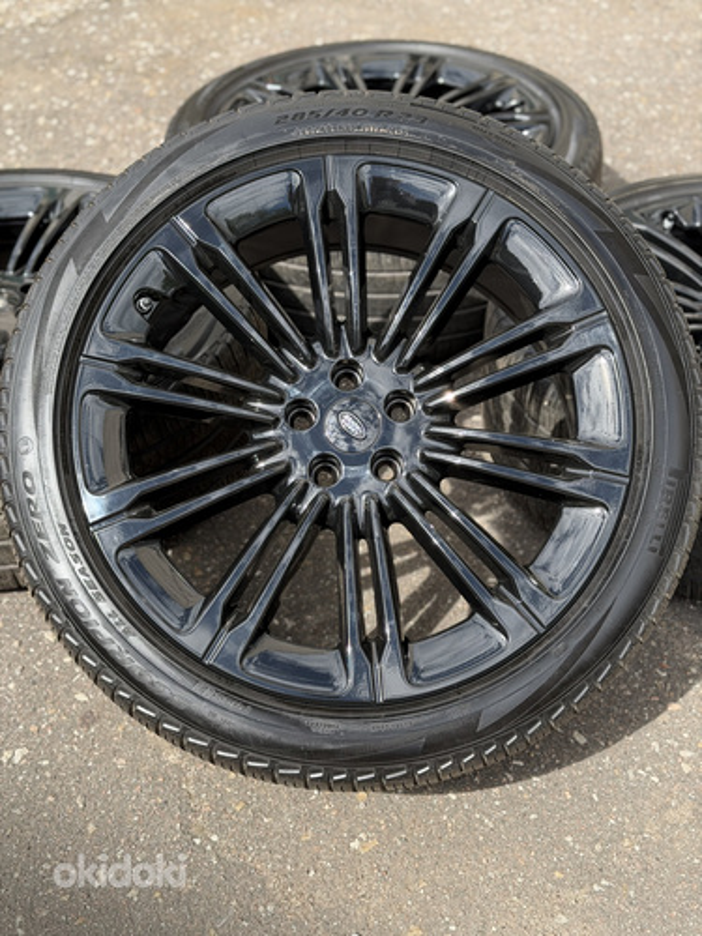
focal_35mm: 48
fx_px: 1298
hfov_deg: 30.3
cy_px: 468
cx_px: 351
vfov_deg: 39.7
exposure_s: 1/1167
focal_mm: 6.76
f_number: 1.78
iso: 80
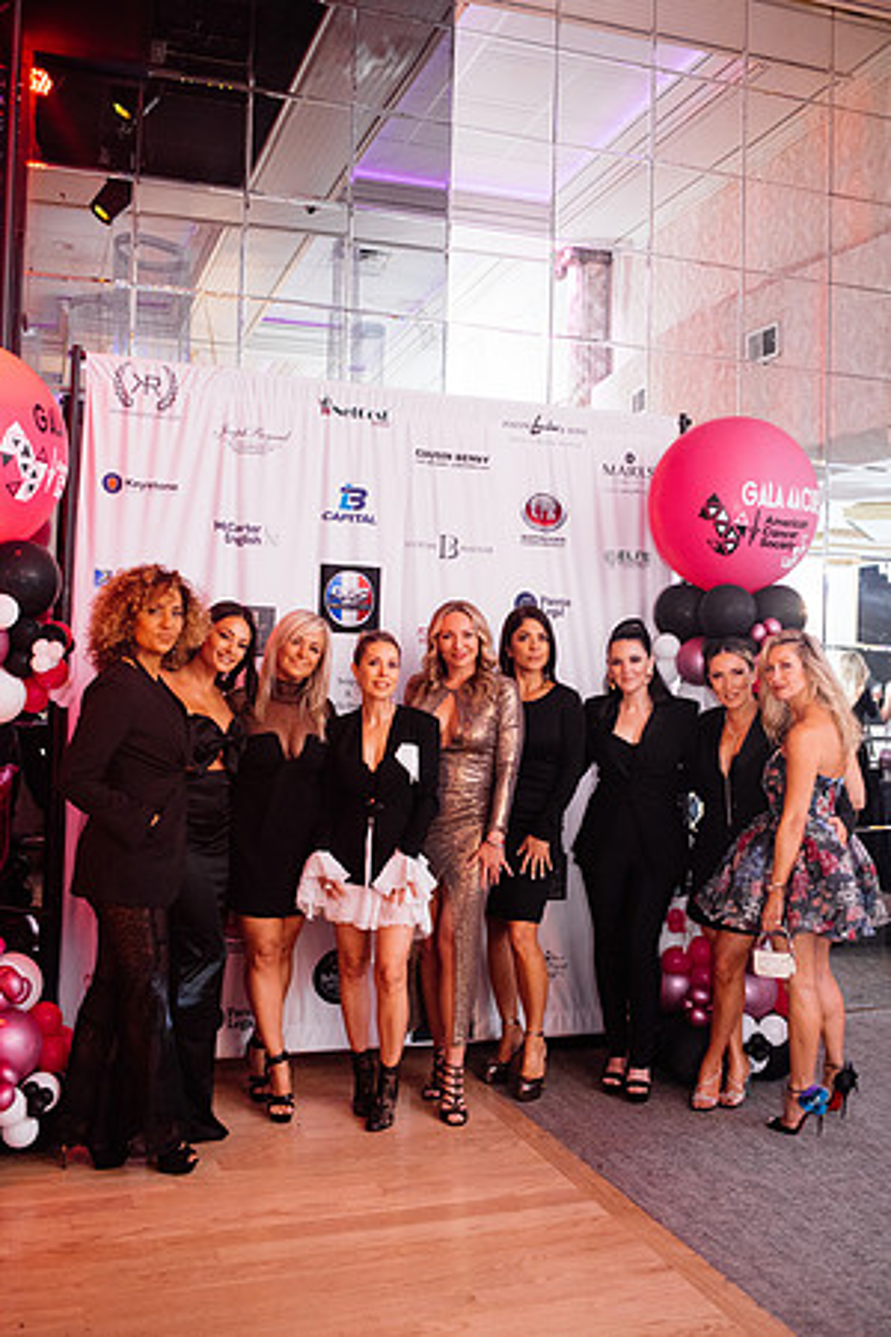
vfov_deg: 54.4
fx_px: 1299
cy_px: 668
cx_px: 446
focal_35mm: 35
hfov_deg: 37.9
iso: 2500
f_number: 2.8
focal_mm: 35
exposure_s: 1/200
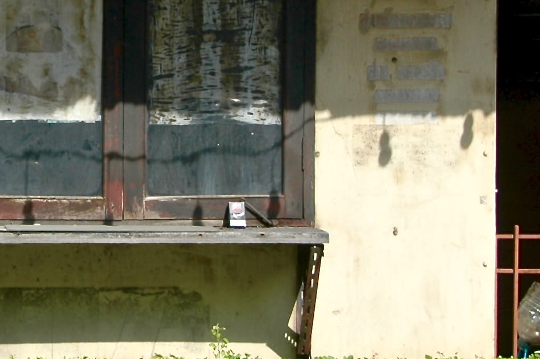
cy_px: 26
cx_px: 82
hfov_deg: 13.4
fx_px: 2278
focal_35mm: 152
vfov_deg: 9.0
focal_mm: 32
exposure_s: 1/1000
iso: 200
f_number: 4.5
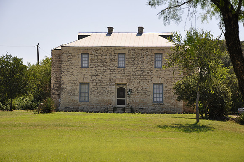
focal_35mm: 93
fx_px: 629
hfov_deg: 21.9
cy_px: 81
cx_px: 122
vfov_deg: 14.7
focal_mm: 62
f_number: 6.3
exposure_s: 1/200
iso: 200
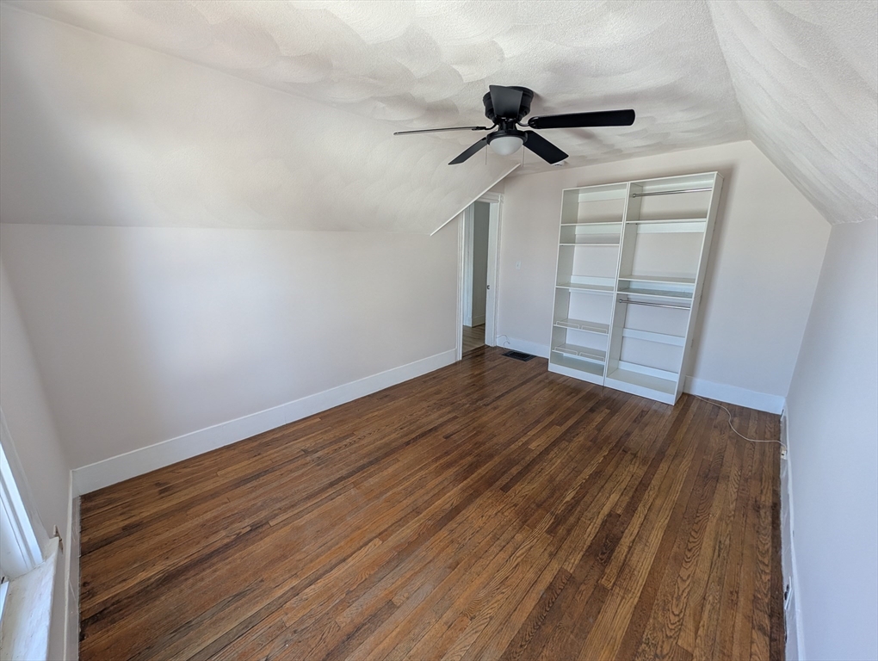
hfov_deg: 110.5
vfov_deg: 94.6
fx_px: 305
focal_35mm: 12
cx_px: 439
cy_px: 330
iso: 83
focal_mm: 2.02
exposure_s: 1/65.4
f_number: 1.7
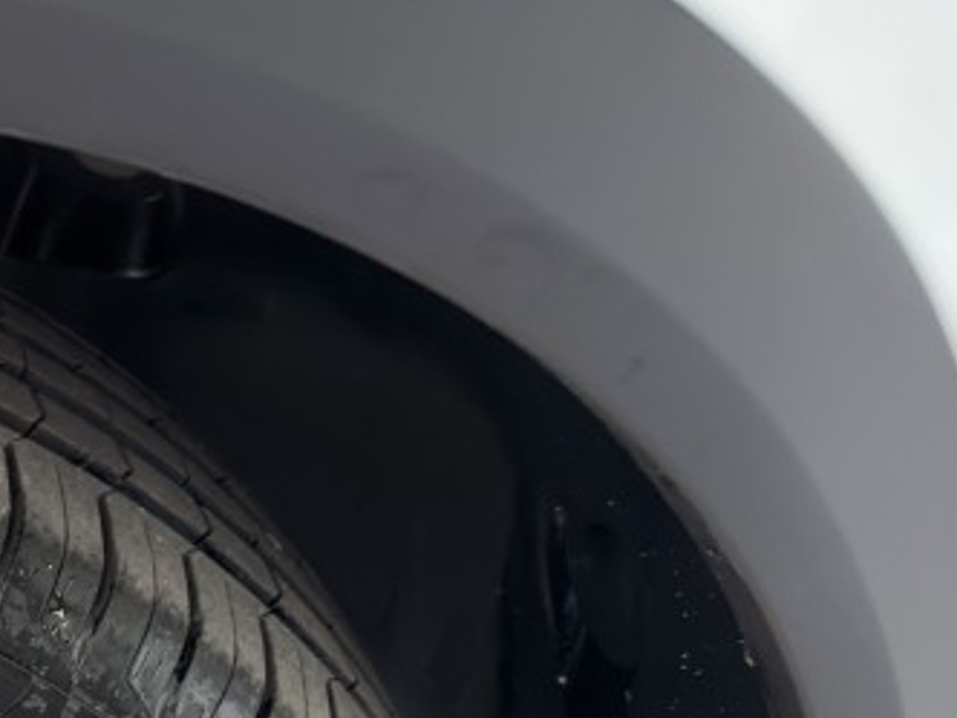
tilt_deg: -42.7
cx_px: -502
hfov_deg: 21.7
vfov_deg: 17.8
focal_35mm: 74
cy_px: 1087
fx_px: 2046
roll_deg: -5.8
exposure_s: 1/50
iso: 160
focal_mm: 6.76
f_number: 1.78
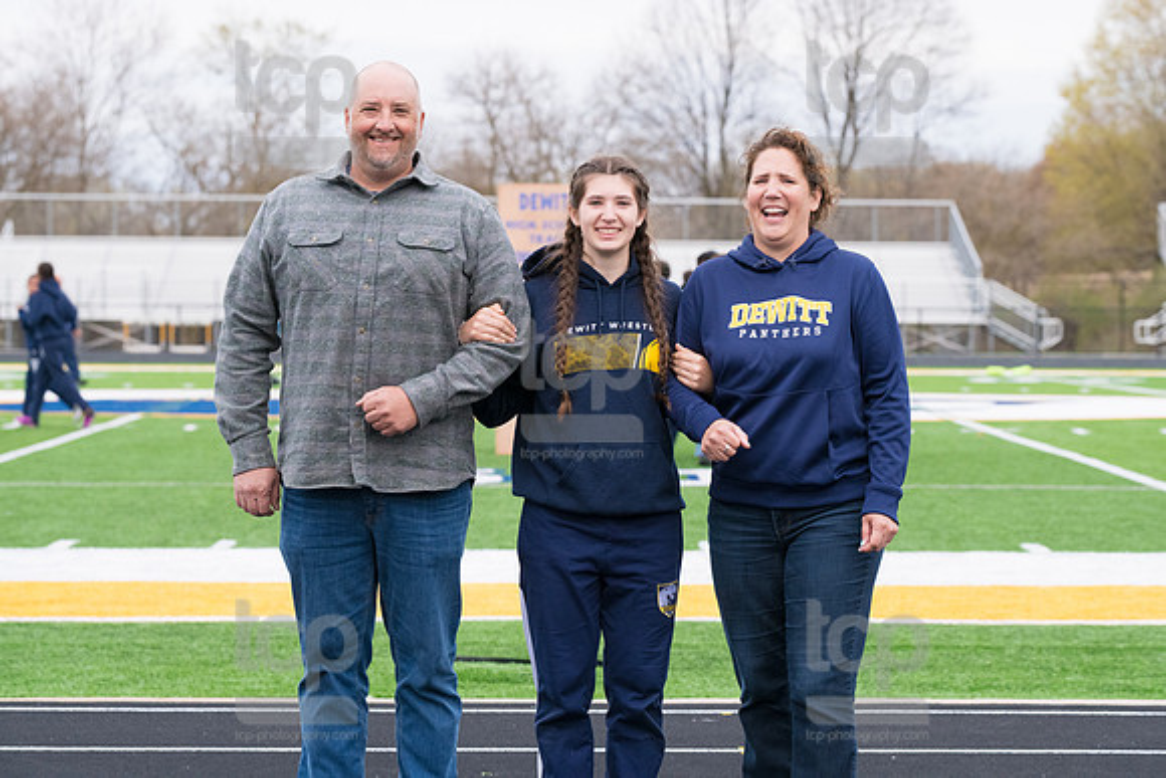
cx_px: 609
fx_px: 3467
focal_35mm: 107
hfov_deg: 19.1
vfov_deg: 12.8
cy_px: 362
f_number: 5
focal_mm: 100
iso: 1600
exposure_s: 1/2000
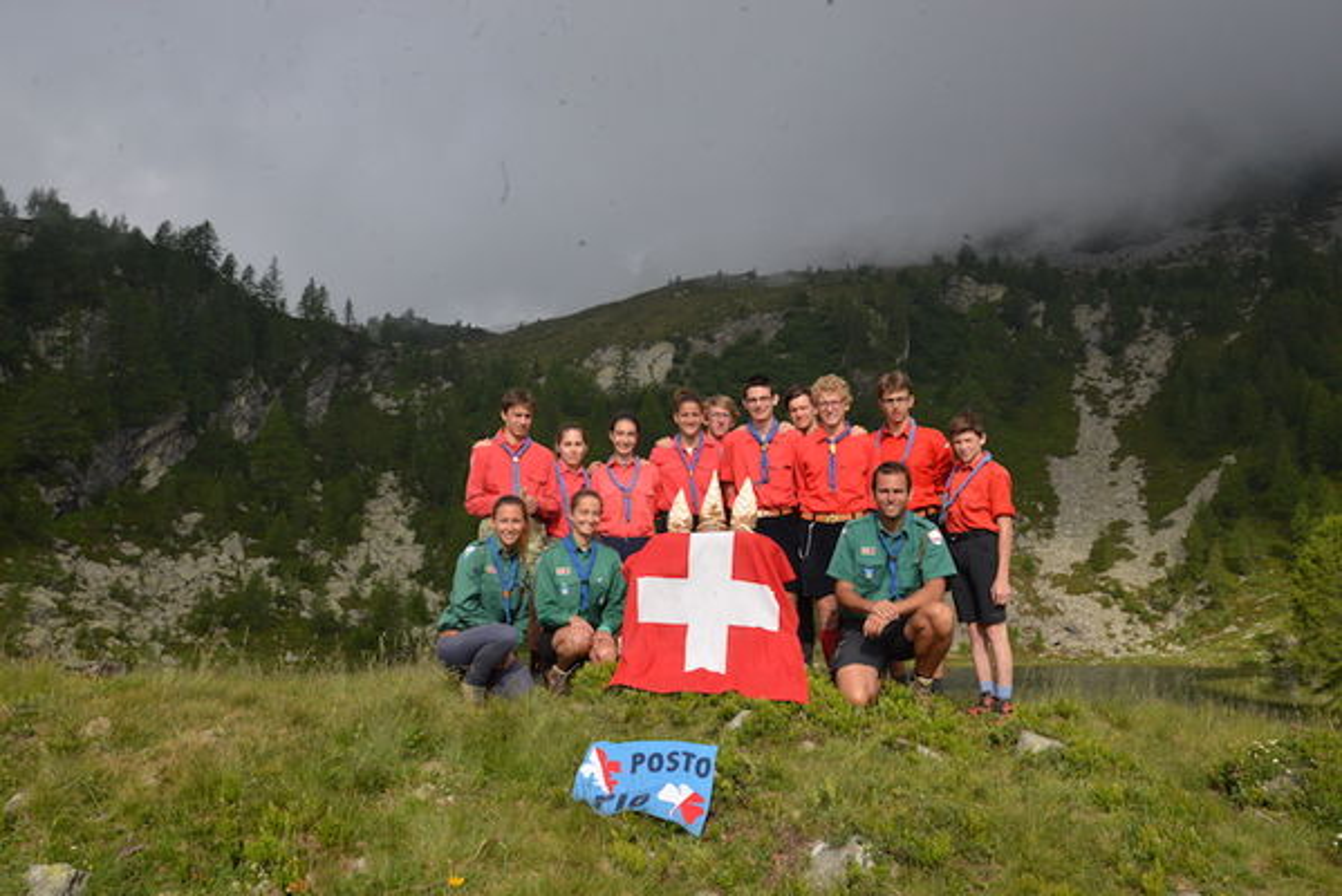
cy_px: 448
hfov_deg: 58.7
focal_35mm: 32
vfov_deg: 41.2
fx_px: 1193
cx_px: 671
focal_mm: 32
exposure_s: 1/1000
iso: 2000
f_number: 16
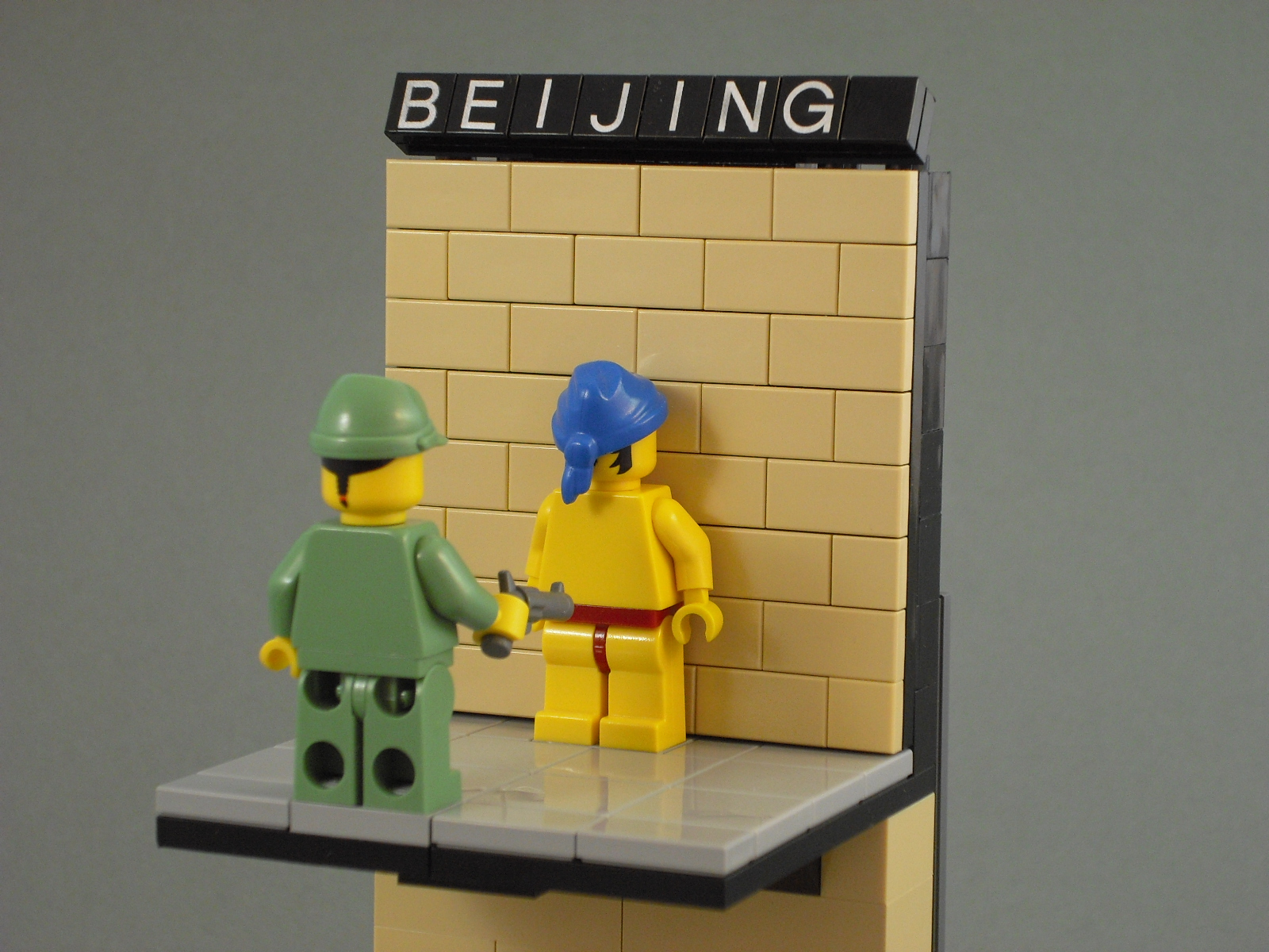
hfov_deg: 21.1
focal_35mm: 93
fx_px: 3409
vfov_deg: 15.9
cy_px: 476
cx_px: 634
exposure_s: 1/13
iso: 200
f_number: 4.7
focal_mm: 15.3
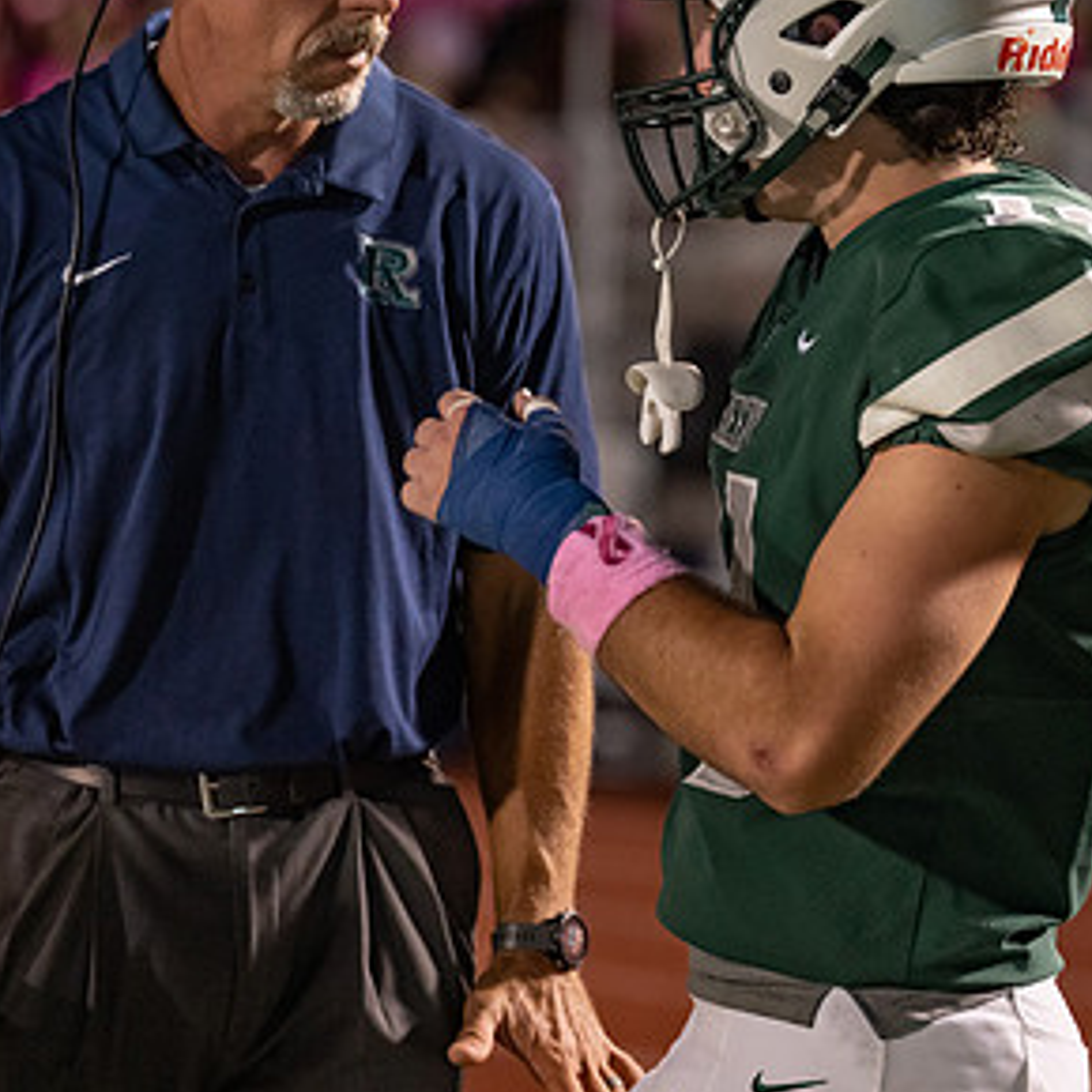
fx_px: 8423
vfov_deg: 7.4
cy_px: 382
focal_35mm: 236
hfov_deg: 7.4
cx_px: 553
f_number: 2.8
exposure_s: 1/400
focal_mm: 122
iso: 1600
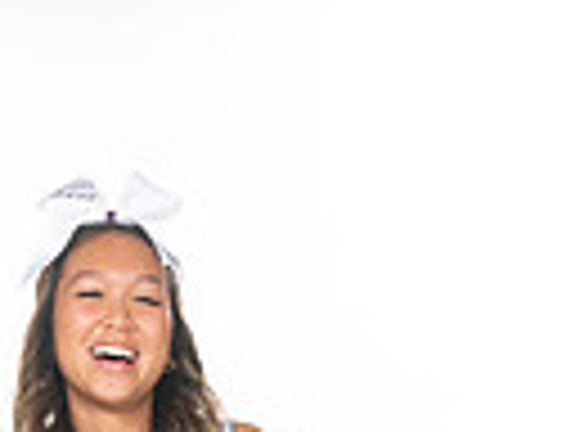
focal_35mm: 148
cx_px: 162
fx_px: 2473
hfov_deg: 13.3
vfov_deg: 9.1
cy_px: 972
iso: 800
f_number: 7.1
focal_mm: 44
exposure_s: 1/320
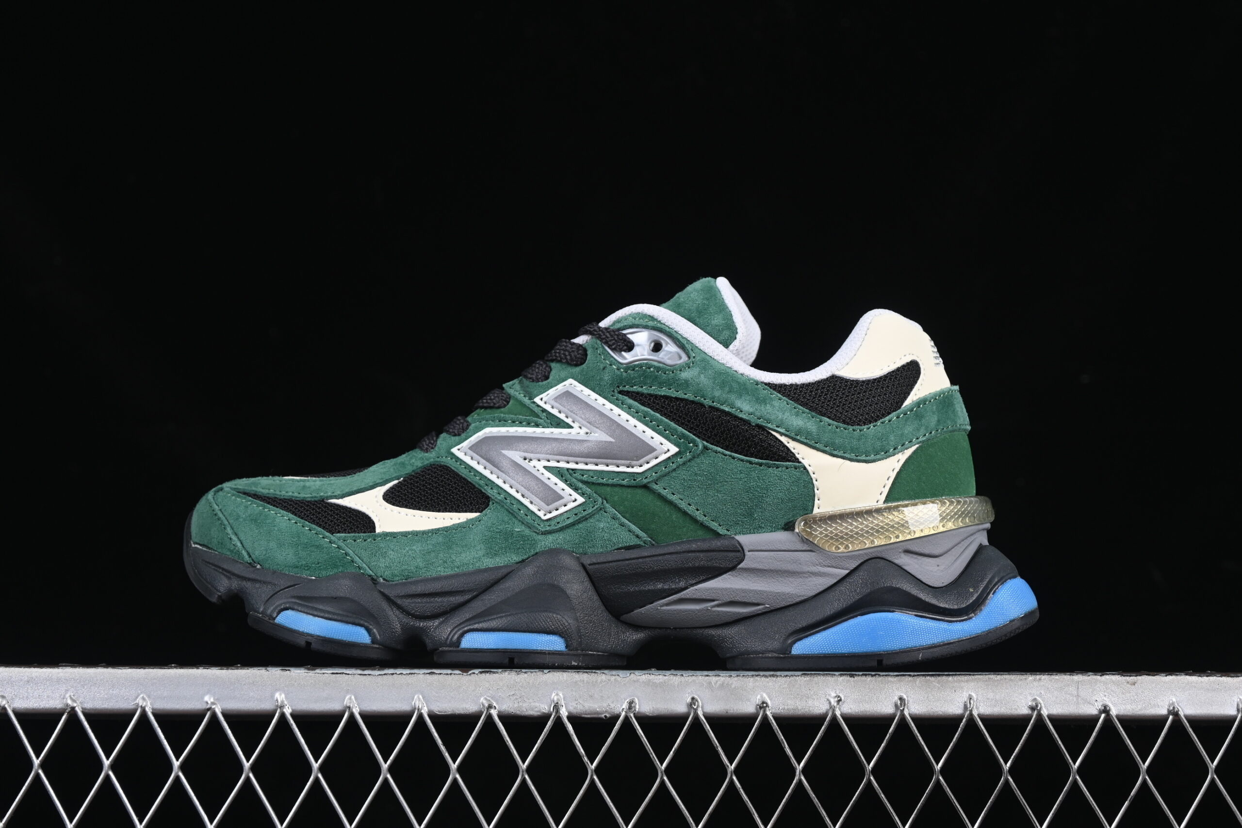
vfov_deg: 18.2
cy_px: 414
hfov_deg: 27.0
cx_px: 621
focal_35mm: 75
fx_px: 2587
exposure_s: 1/60
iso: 160
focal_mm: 50
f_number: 7.1
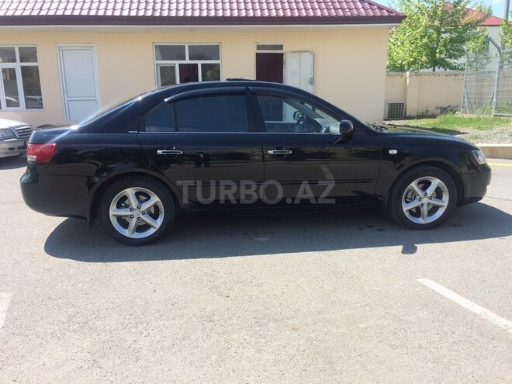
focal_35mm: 29
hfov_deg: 61.7
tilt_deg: -13.4
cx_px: 256
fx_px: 429
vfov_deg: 48.2
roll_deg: +1.7
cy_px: 192
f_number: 2.2
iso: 32
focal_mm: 4.15
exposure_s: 1/1053
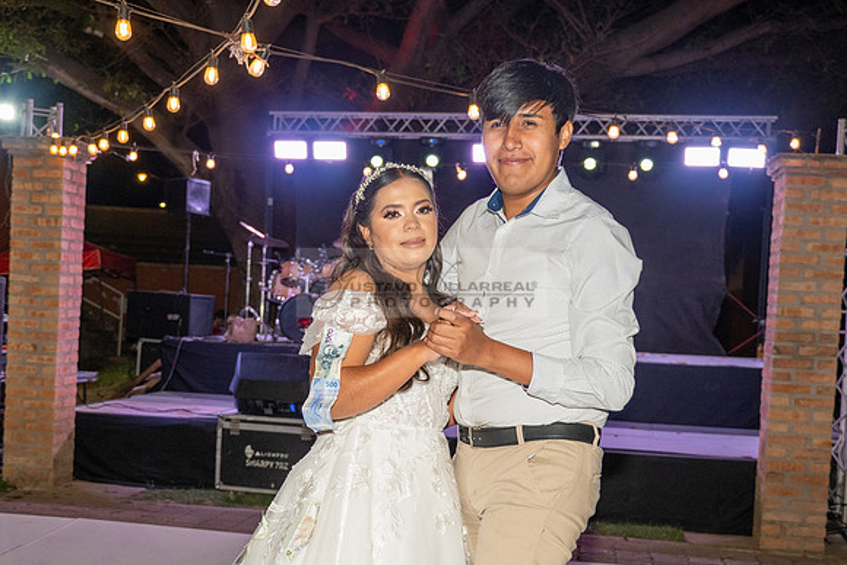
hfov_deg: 39.5
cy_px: 359
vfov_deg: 26.8
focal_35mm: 50
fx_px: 1179
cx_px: 374
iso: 2000
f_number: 5
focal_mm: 39
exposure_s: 1/200
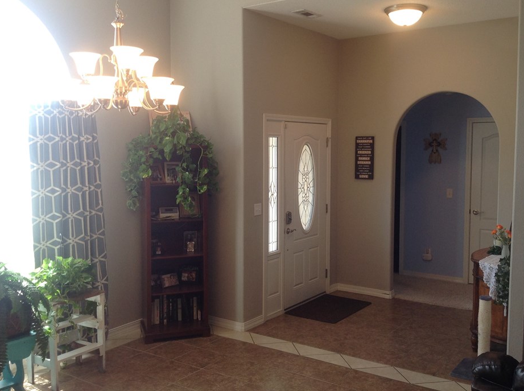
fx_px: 589
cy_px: 190
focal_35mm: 39
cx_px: 267
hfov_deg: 47.9
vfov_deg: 36.7
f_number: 2.4
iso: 64
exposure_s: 1/60
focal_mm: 4.28
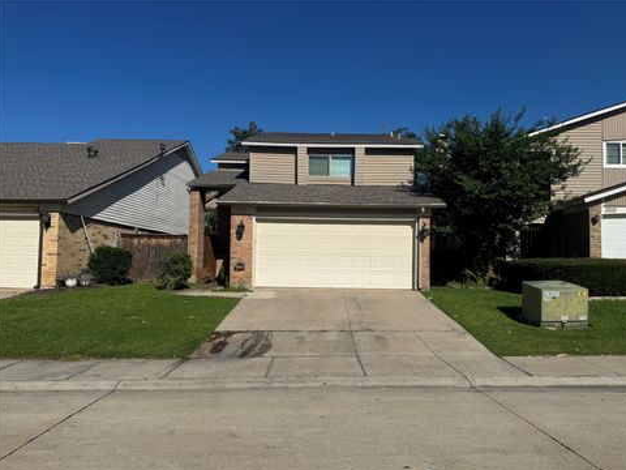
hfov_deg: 69.4
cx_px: 322
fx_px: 452
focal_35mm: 25
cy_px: 241
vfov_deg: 54.9
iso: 80
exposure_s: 1/7937
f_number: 1.78
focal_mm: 6.76
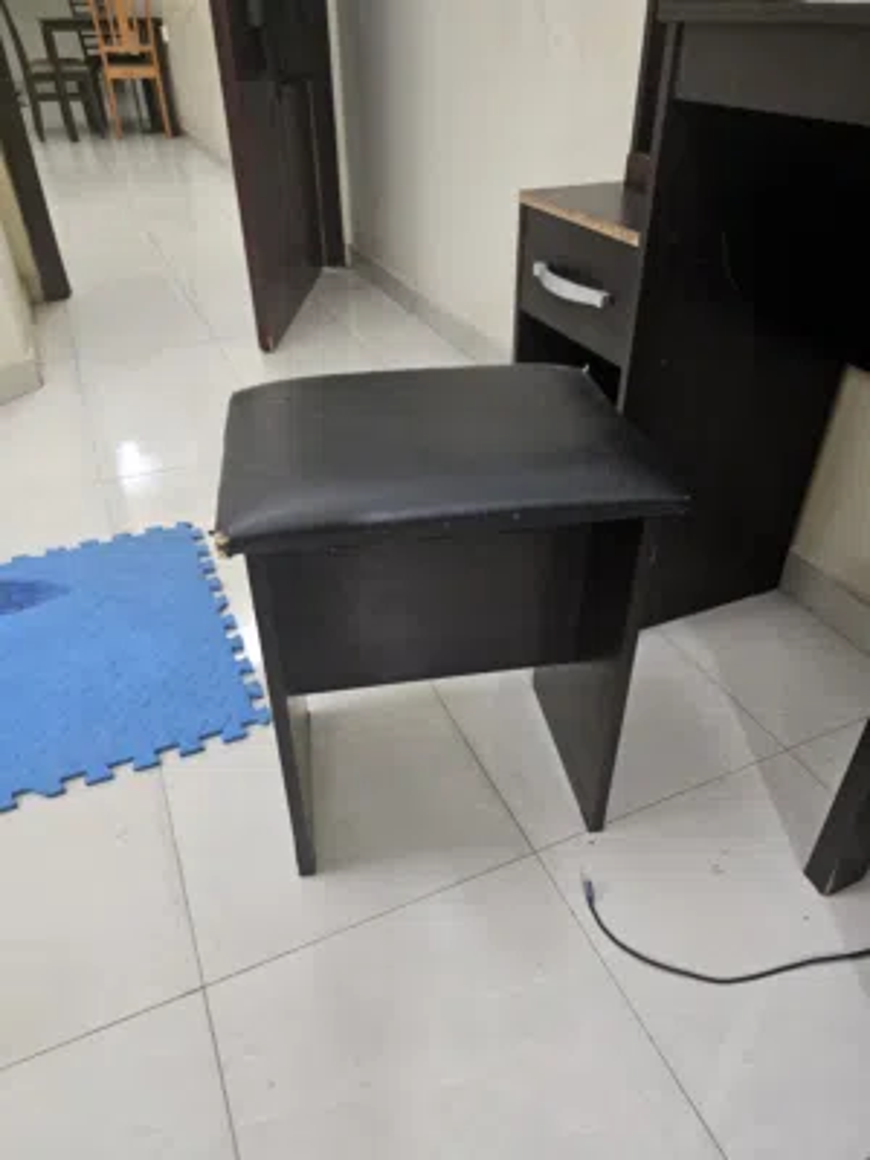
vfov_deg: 73.9
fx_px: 771
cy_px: 580
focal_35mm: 23
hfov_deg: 58.9
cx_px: 435
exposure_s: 1/50
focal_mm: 6.3
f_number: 1.7
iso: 800
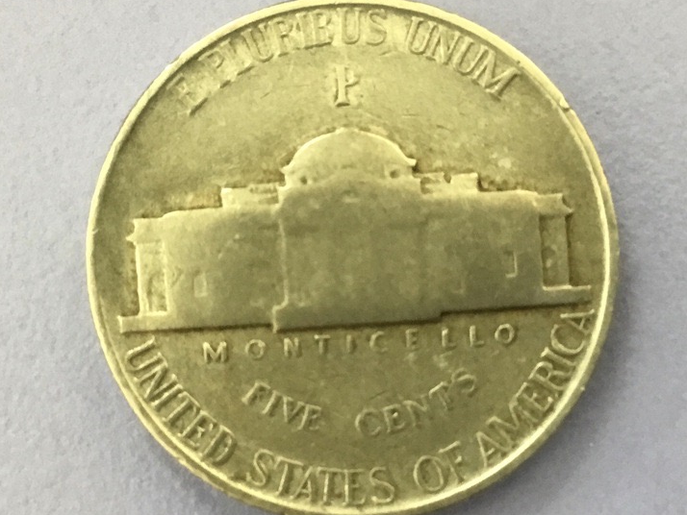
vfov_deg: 40.7
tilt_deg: -85.9
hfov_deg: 52.6
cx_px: 353
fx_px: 695
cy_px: 262
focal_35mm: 35
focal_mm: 3.3
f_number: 2.4
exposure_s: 1/30
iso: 80
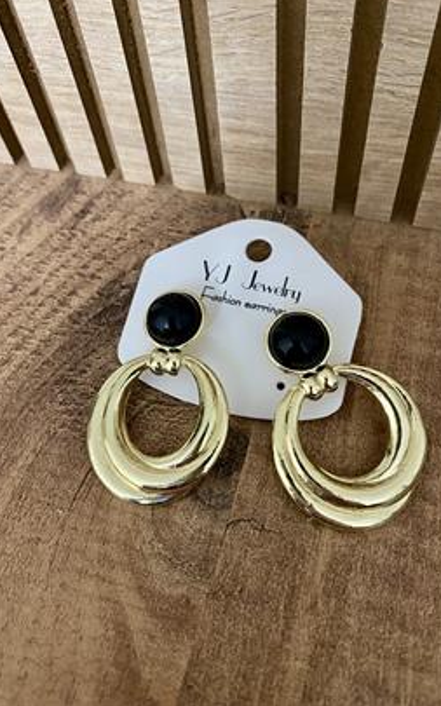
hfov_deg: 46.0
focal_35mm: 27
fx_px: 519
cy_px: 348
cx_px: 232
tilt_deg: -63.6
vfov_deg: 68.4
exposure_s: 1/25
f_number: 1.8
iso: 500
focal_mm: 4.25
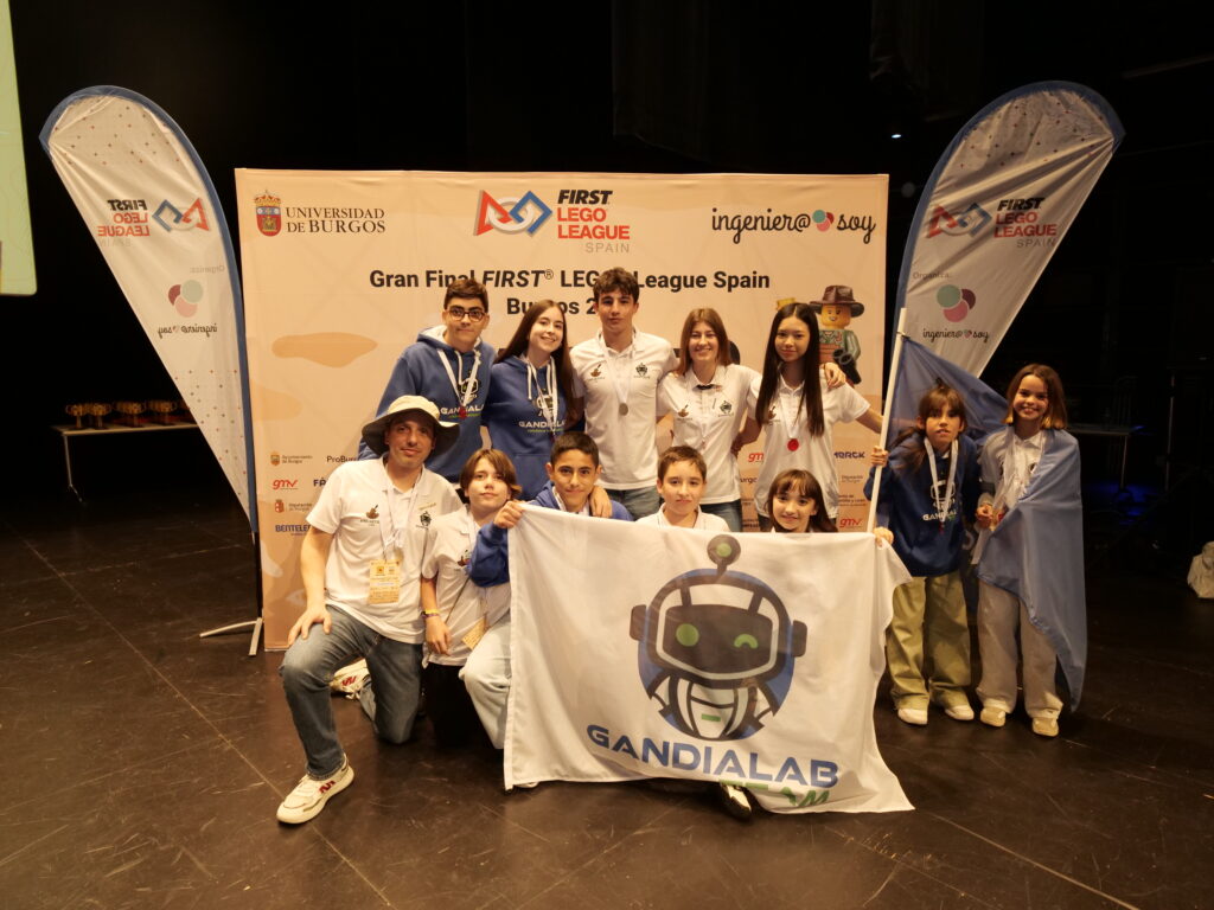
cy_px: 455
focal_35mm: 22
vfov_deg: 61.1
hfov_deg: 76.4
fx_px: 772
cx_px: 607
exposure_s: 1/60
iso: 1600
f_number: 4.5
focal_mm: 11
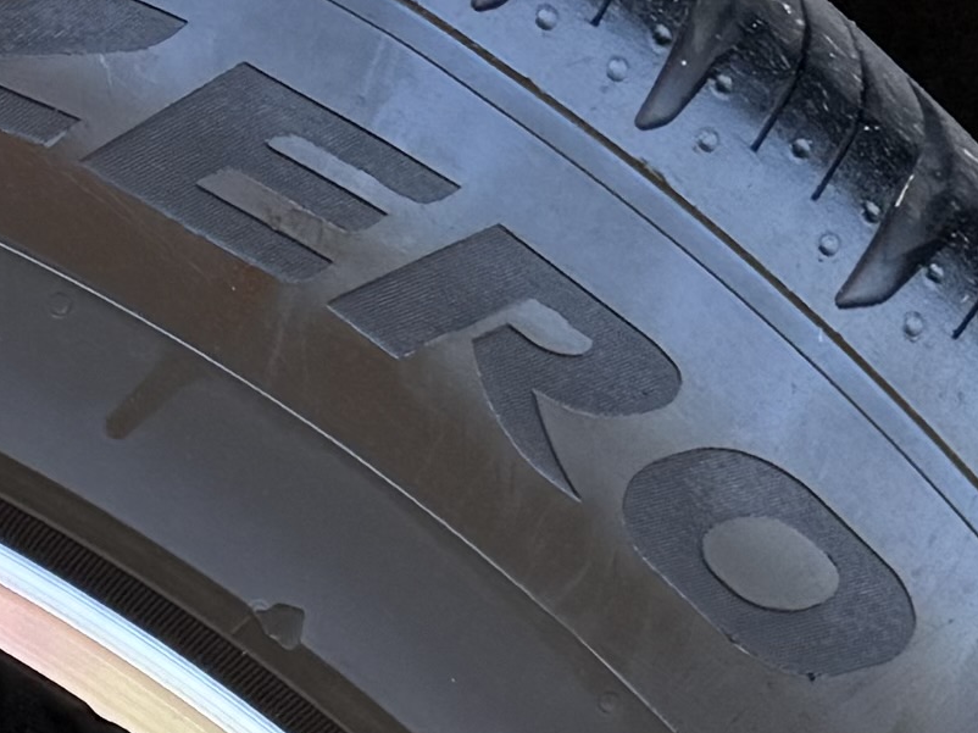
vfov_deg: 7.8
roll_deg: -1.3
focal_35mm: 171
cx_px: -977
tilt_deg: -24.2
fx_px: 4830
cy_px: 1978
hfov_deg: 10.6
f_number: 1.78
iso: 64
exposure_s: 1/121
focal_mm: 6.76
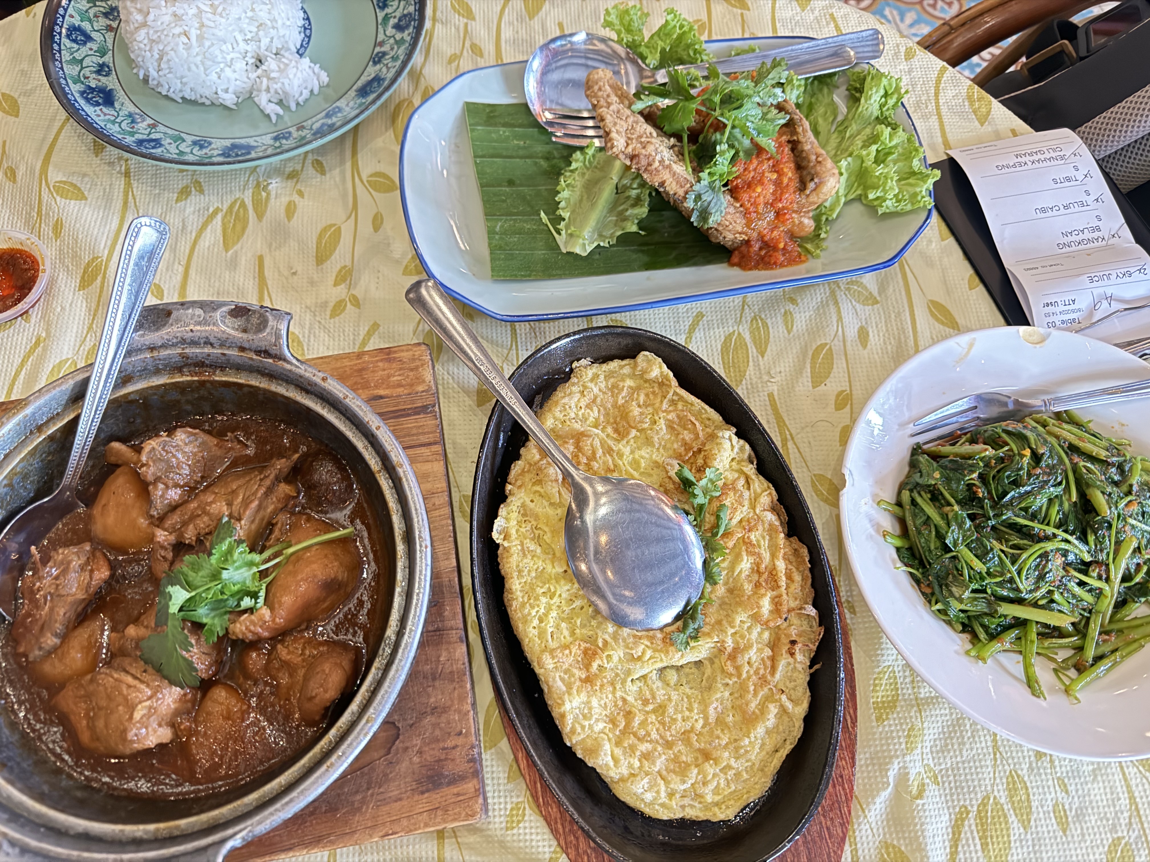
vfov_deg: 56.8
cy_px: 431
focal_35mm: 24
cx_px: 575
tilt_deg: -67.2
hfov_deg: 71.6
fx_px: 797
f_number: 1.78
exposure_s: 1/50
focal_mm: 6.76
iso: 800
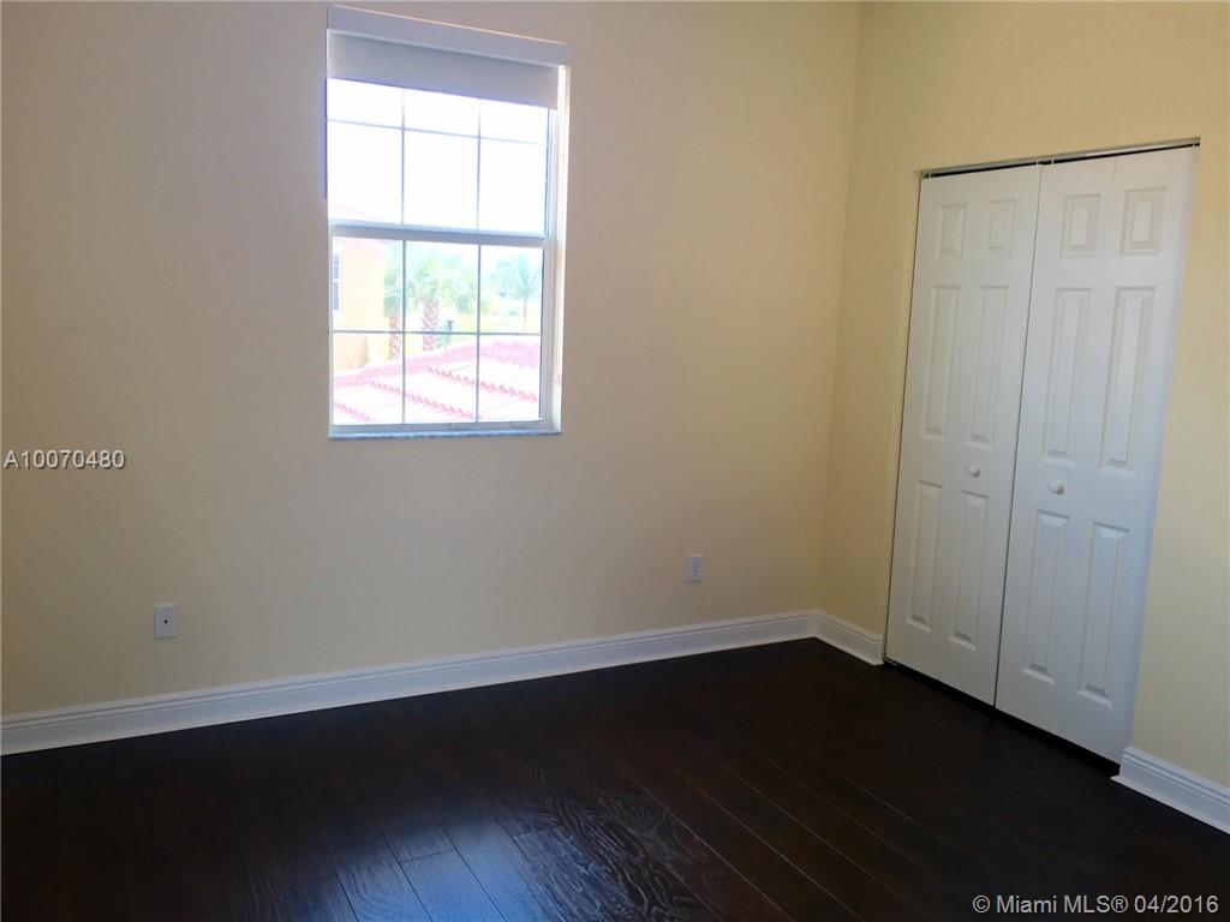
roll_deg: -2.3
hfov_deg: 61.7
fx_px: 1030
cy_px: 461
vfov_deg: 48.2
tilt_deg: -9.8
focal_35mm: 29
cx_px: 615
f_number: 2.2
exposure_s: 1/50
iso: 25
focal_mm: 4.15
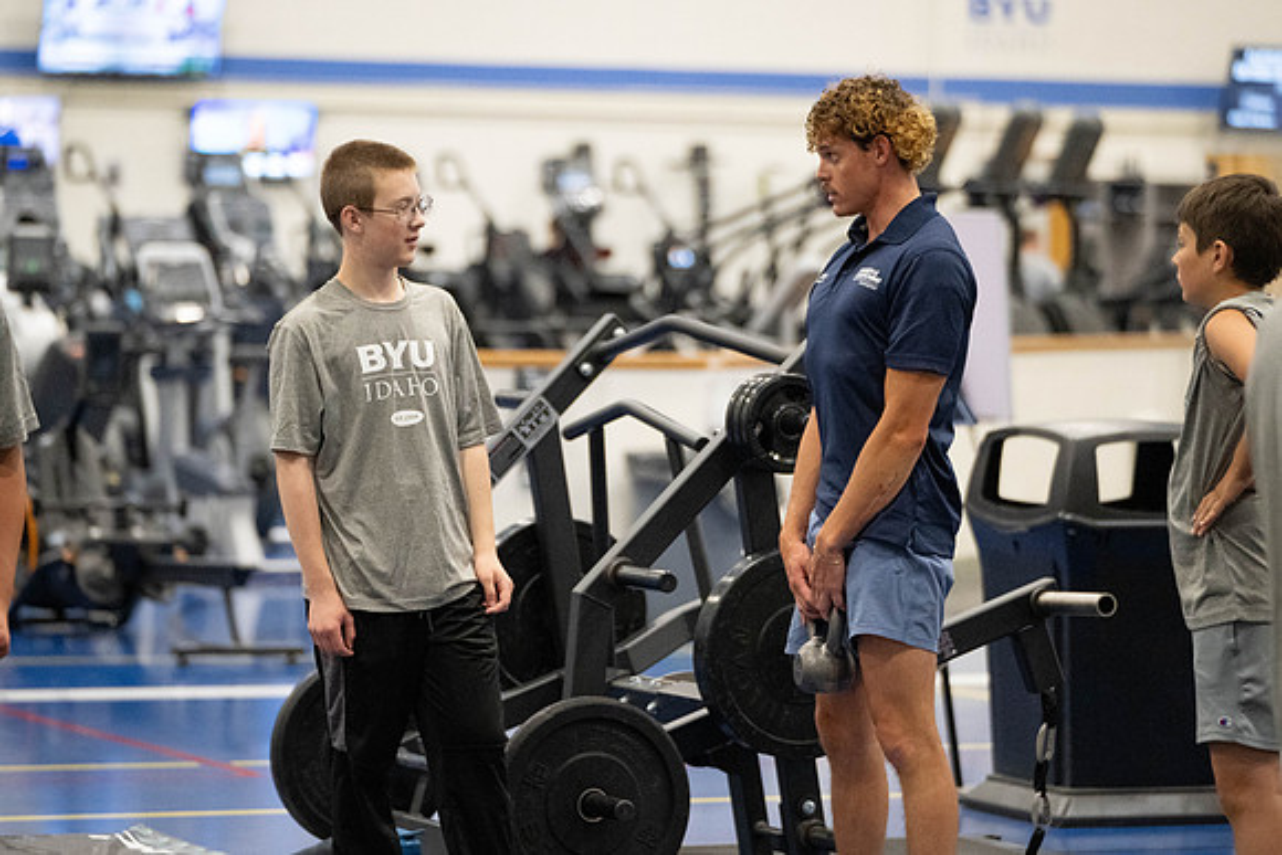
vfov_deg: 8.7
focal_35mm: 158
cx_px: 617
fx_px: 5625
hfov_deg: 13.0
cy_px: 436
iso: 6400
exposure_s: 1/320
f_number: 2.8
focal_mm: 135
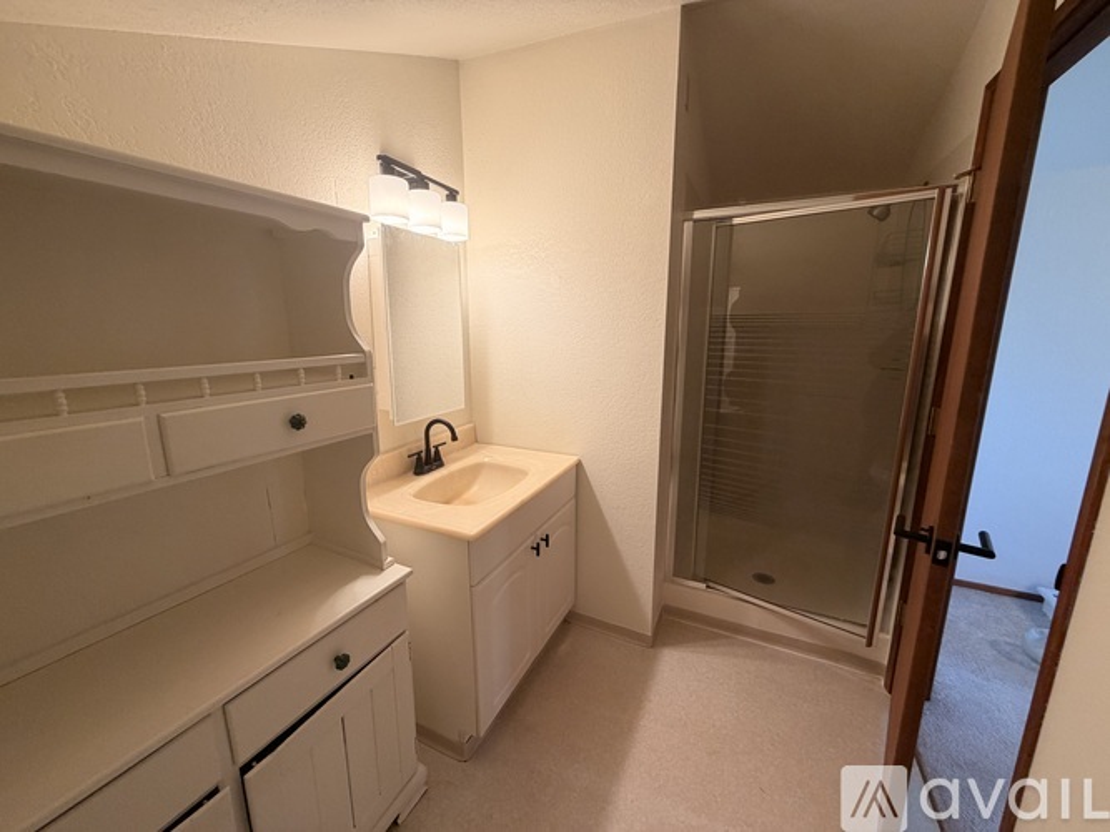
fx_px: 449
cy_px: 416
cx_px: 555
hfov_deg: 102.1
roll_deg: +0.7
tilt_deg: -12.4
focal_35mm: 14
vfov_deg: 85.7
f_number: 2.2
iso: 200
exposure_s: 1/60
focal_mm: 2.22
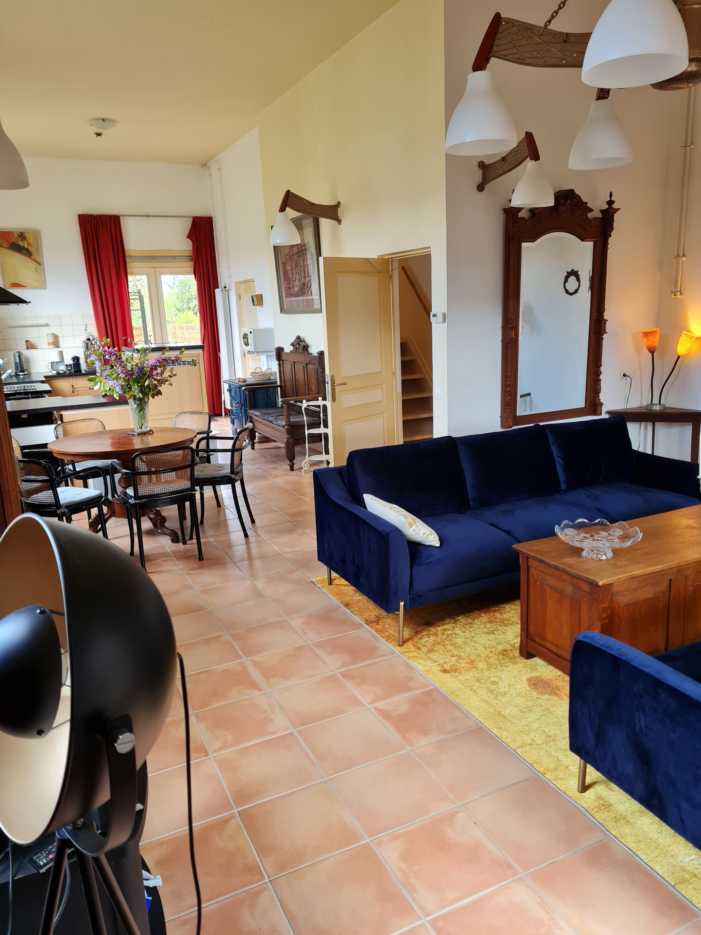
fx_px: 702
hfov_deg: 53.1
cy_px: 468
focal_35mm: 26
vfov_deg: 67.3
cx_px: 350
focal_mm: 5.4
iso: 200
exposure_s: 1/100
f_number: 1.8
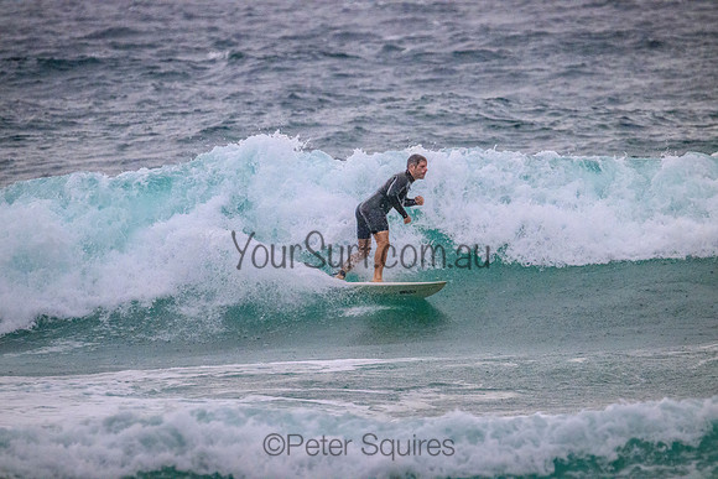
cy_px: 240
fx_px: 11969
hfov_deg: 3.4
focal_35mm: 600
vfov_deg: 2.3
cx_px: 359
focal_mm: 600
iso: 6400
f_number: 11
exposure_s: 1/2000
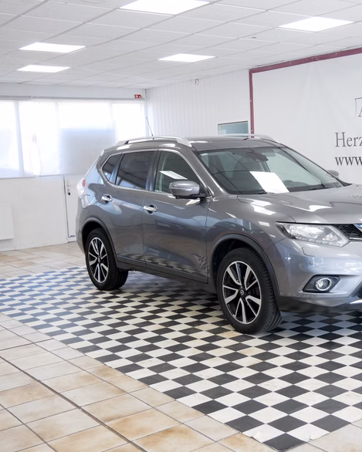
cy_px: 222
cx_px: 266
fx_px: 643
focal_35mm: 48
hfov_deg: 31.0
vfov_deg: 38.8
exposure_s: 1/60
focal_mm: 18
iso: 400
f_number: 3.9
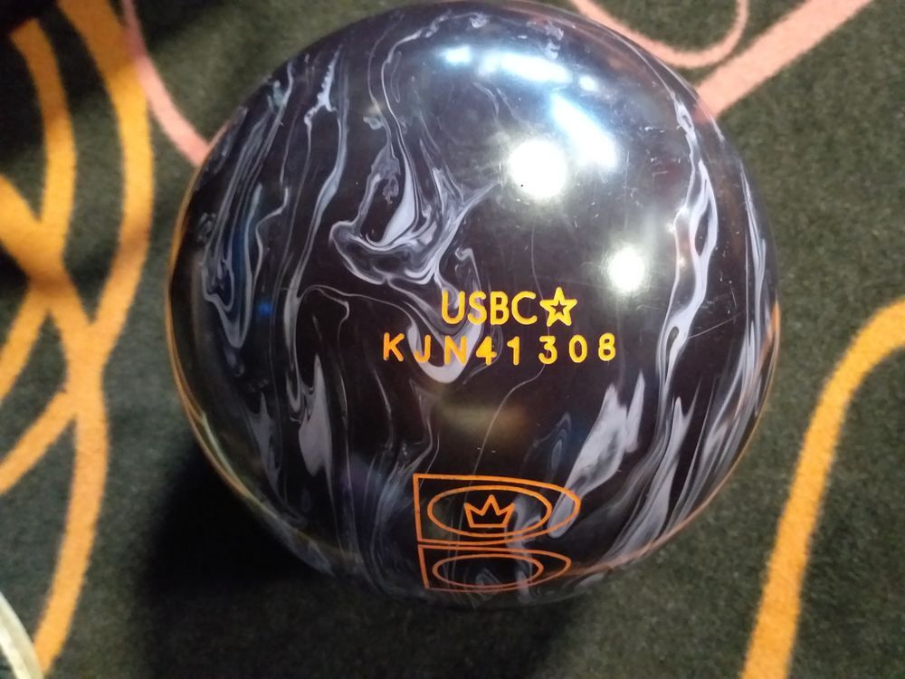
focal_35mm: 26
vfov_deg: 53.1
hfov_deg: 67.3
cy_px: 340
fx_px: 680
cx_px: 452
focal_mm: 3.93
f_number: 1.7
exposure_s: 1/15
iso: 1600
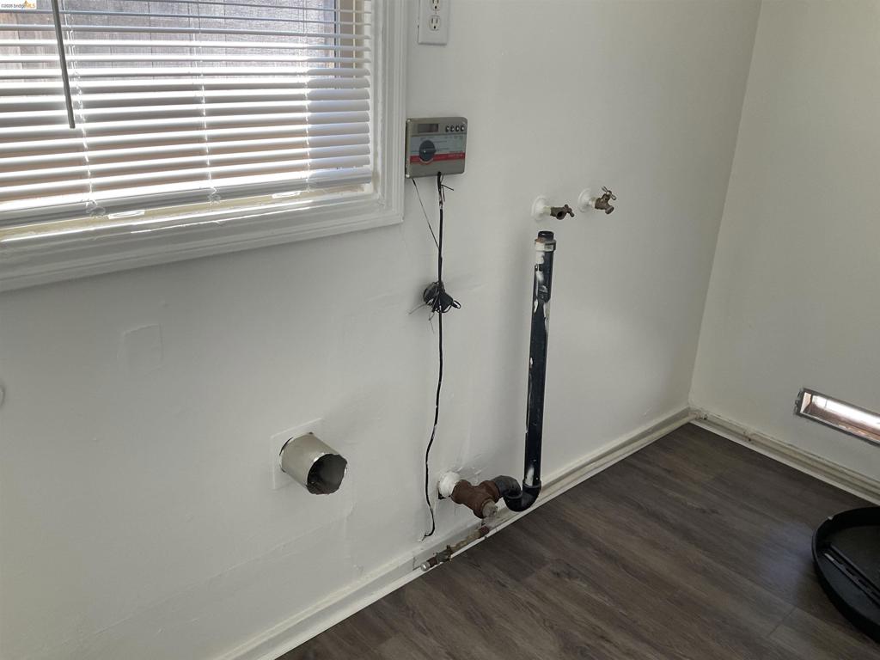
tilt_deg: -21.7
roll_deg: -2.4
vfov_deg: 48.2
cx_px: 440
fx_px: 737
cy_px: 330
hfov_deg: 61.7
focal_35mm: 29
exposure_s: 1/120
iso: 50
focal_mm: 3
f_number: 1.8
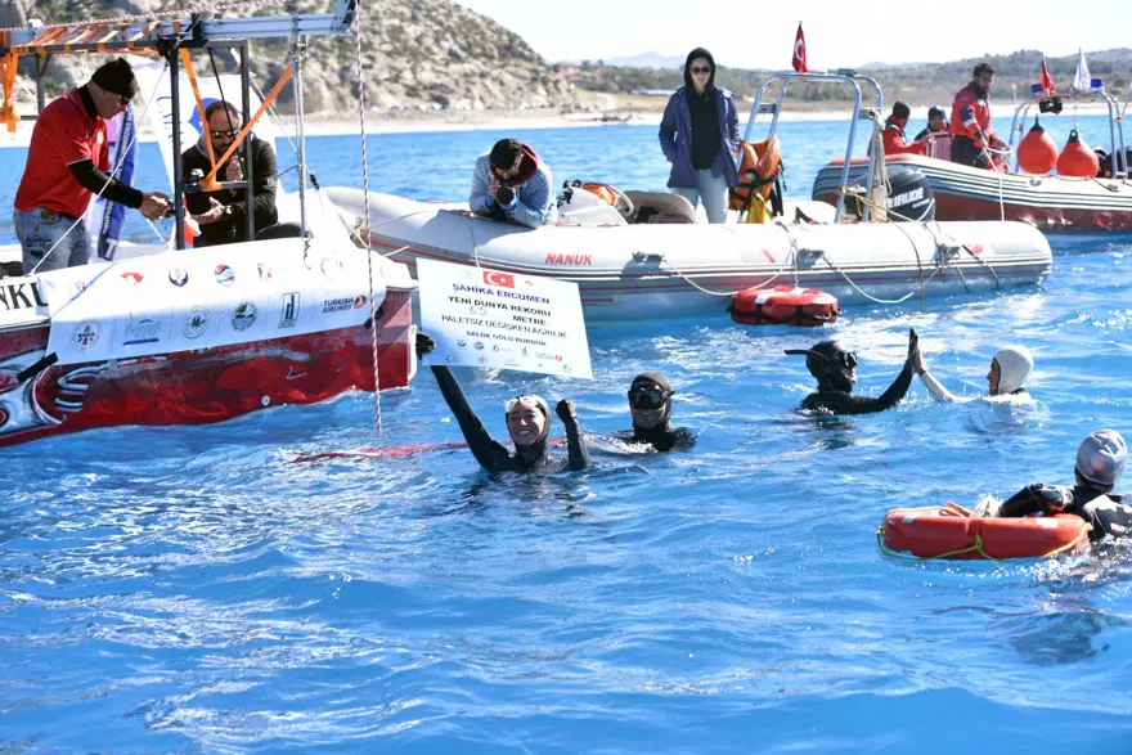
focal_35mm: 70
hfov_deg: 28.8
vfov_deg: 19.5
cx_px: 566
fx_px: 2201
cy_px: 378
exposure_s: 1/1000
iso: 320
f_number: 4
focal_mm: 70
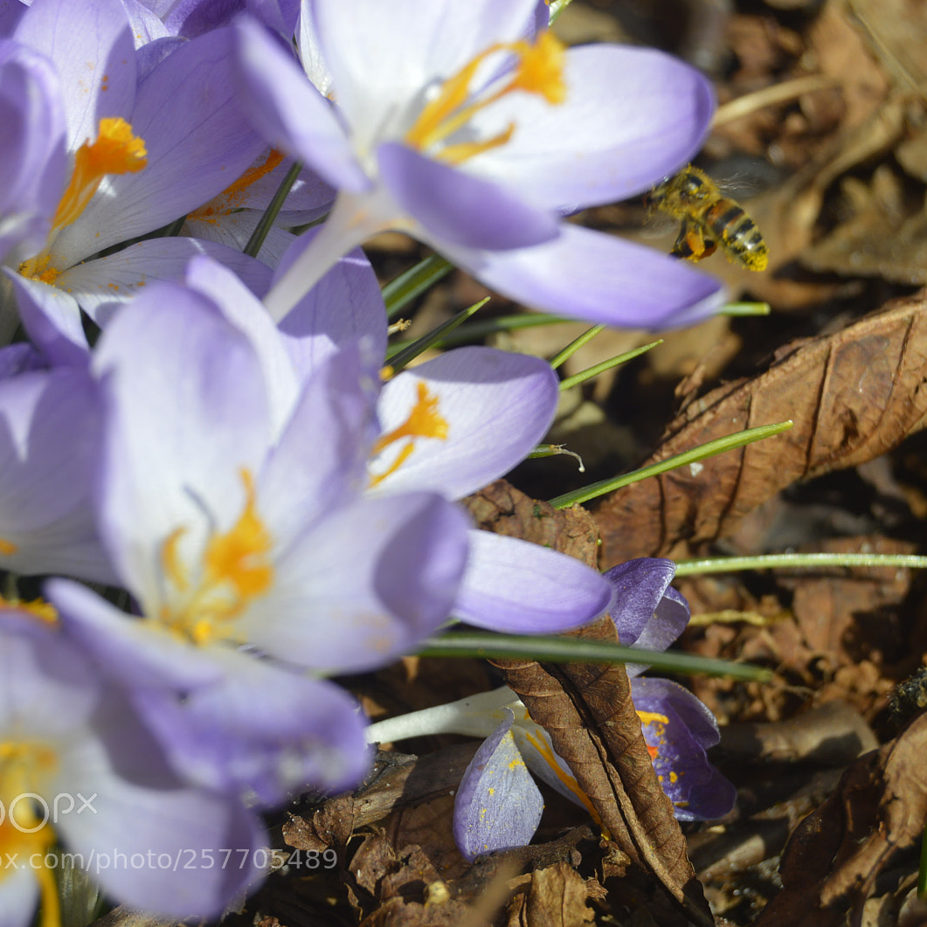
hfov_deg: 16.5
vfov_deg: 16.5
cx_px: 579
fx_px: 3201
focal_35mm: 106
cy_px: 463
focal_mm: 55
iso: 100
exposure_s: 1/250
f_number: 8
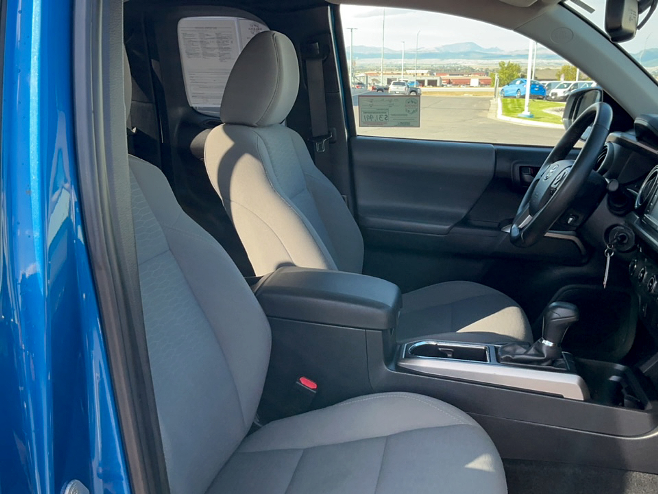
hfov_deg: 60.0
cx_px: 329
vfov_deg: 46.8
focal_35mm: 30
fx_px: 570
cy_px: 247
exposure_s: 1/165
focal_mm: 3
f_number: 1.8
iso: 40
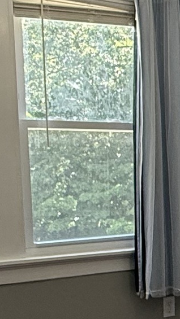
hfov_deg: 13.2
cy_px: 239
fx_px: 704
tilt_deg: -6.6
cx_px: 323
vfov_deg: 25.3
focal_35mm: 83
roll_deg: -0.4
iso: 160
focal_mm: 2.22
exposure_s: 1/120
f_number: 2.2
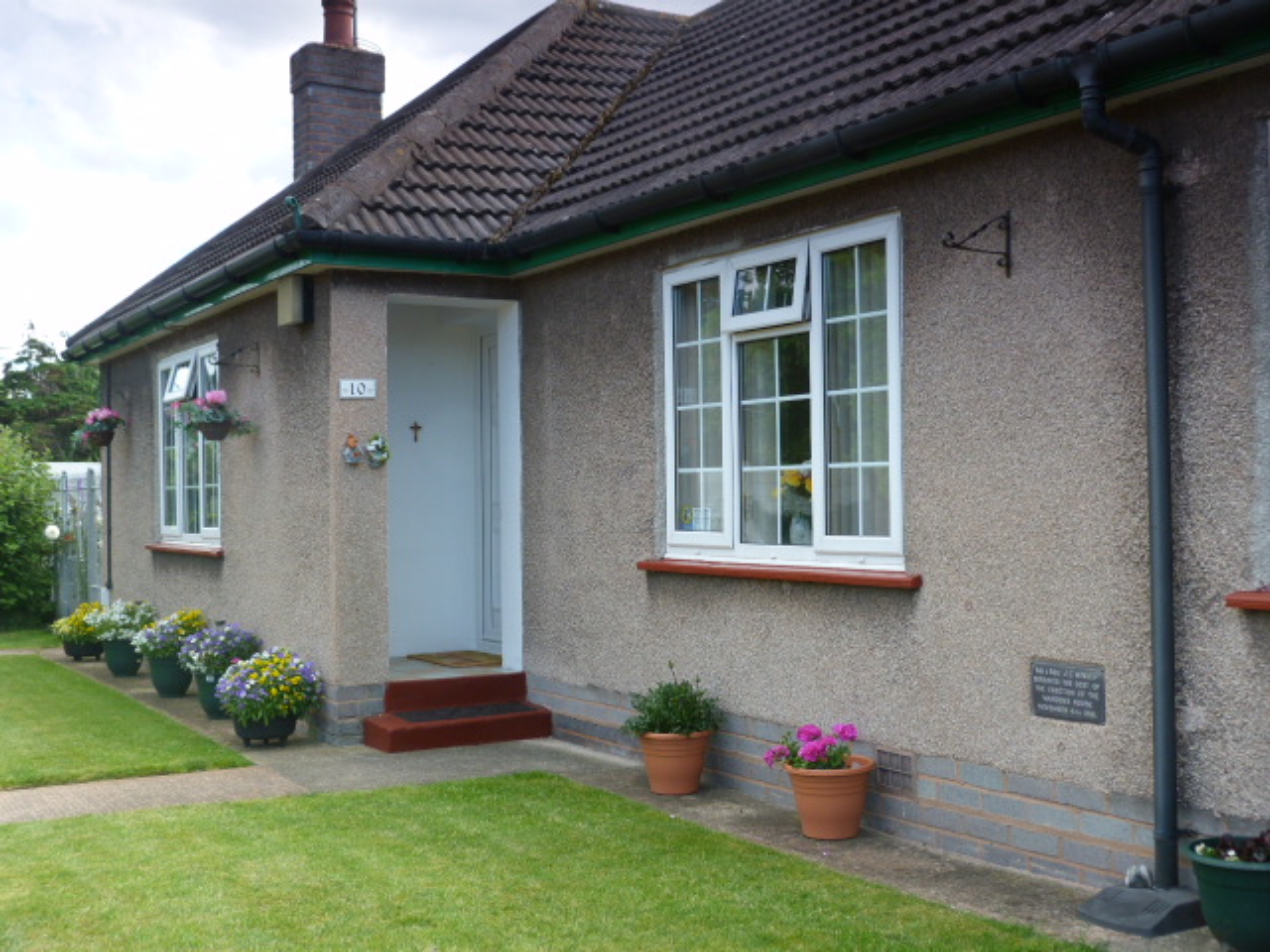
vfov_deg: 35.1
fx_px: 1504
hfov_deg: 45.8
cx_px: 635
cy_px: 476
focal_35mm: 41
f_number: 3.2
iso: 80
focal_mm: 7.4
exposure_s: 1/125
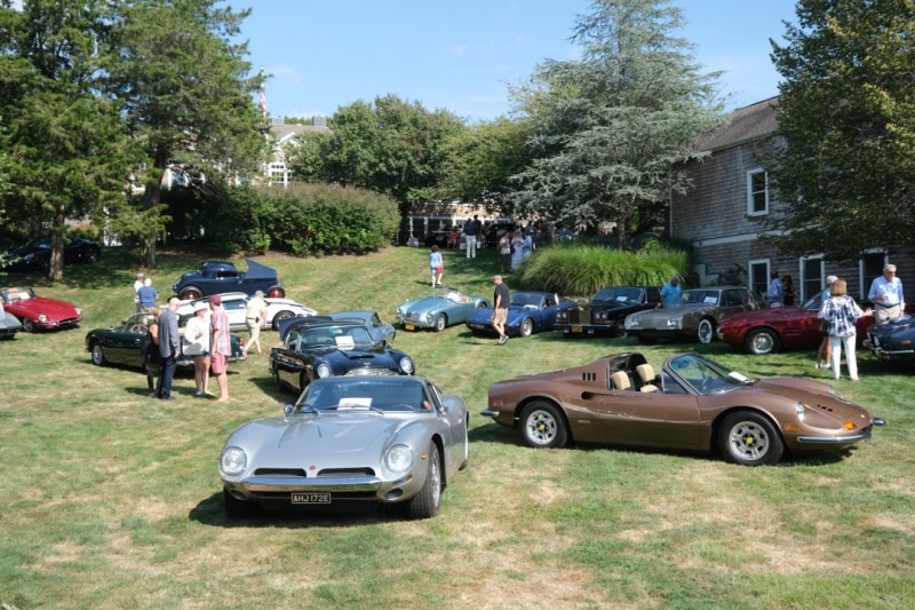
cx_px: 458
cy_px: 305
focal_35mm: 33
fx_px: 839
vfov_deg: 40.0
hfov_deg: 57.2
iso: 200
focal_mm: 22.3
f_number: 4
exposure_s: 1/750
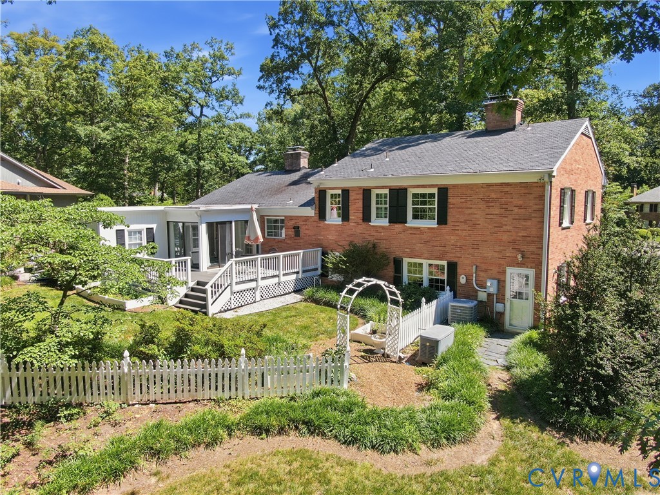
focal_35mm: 24
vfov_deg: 56.8
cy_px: 248
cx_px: 330
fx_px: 458
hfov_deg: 71.6
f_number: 2.8
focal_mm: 4.4
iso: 100
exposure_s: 1/500
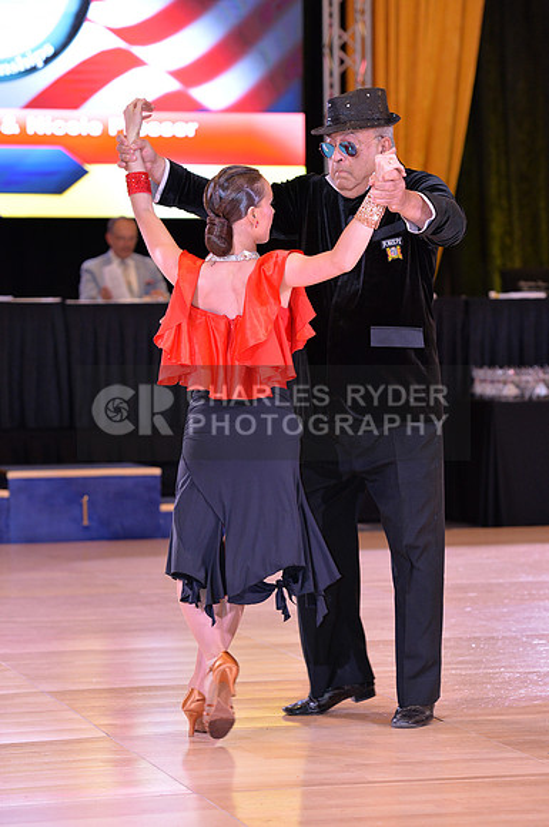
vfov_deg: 16.8
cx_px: 274
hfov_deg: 11.2
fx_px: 2799
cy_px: 414
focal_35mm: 122
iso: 1600
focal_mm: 122
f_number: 4.5
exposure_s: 1/250
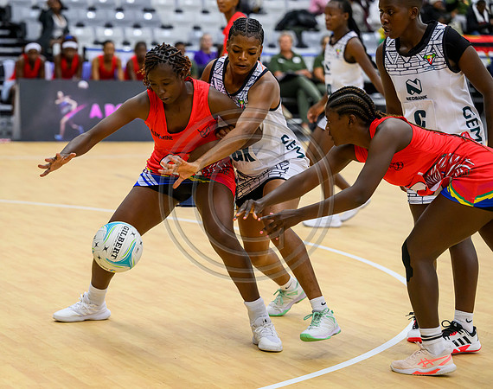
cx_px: 187
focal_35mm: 129
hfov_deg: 15.0
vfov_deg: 11.9
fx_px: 1868
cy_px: 204
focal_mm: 110
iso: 4000
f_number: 3.2
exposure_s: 1/1000
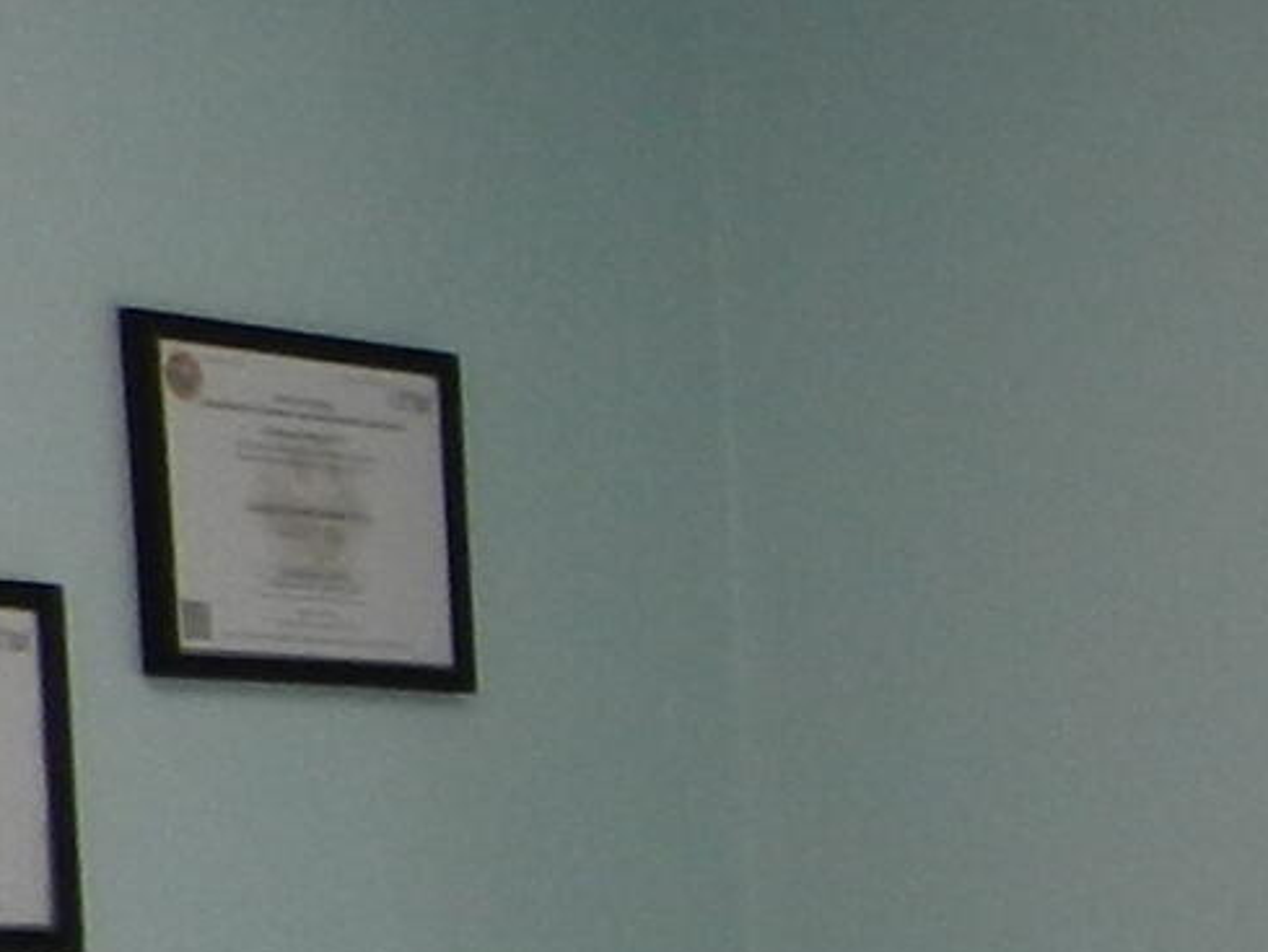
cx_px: 3467
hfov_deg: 10.8
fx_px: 5166
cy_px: 1686
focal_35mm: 141
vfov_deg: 10.0
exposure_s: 1/40
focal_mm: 4
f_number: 3.4
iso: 160
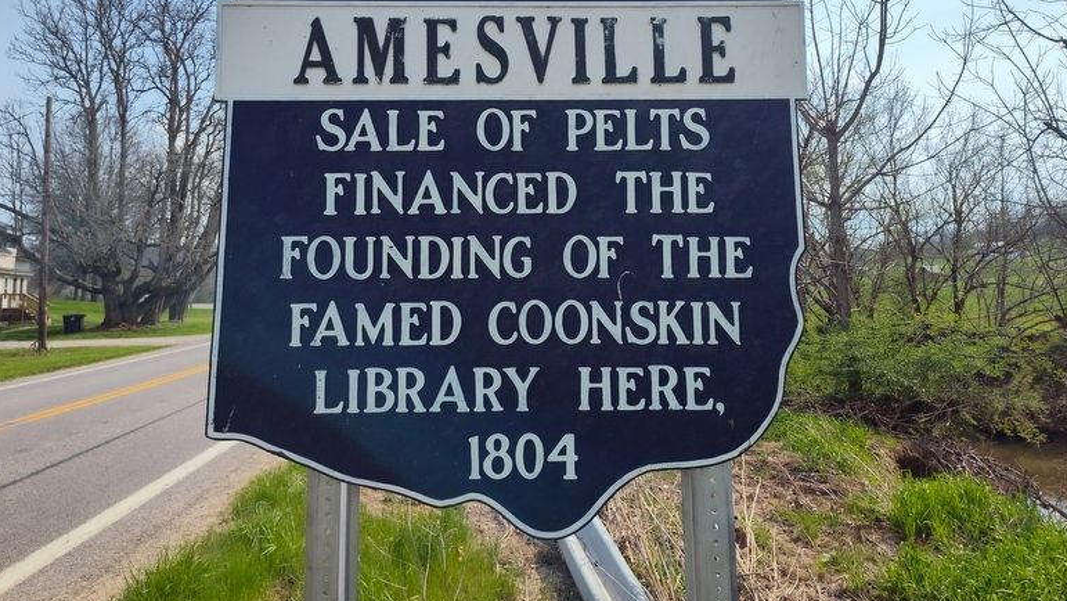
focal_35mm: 26
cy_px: 213
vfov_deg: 43.9
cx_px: 527
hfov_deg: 71.9
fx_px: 736
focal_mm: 5.56
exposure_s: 1/2683
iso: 100
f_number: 1.8
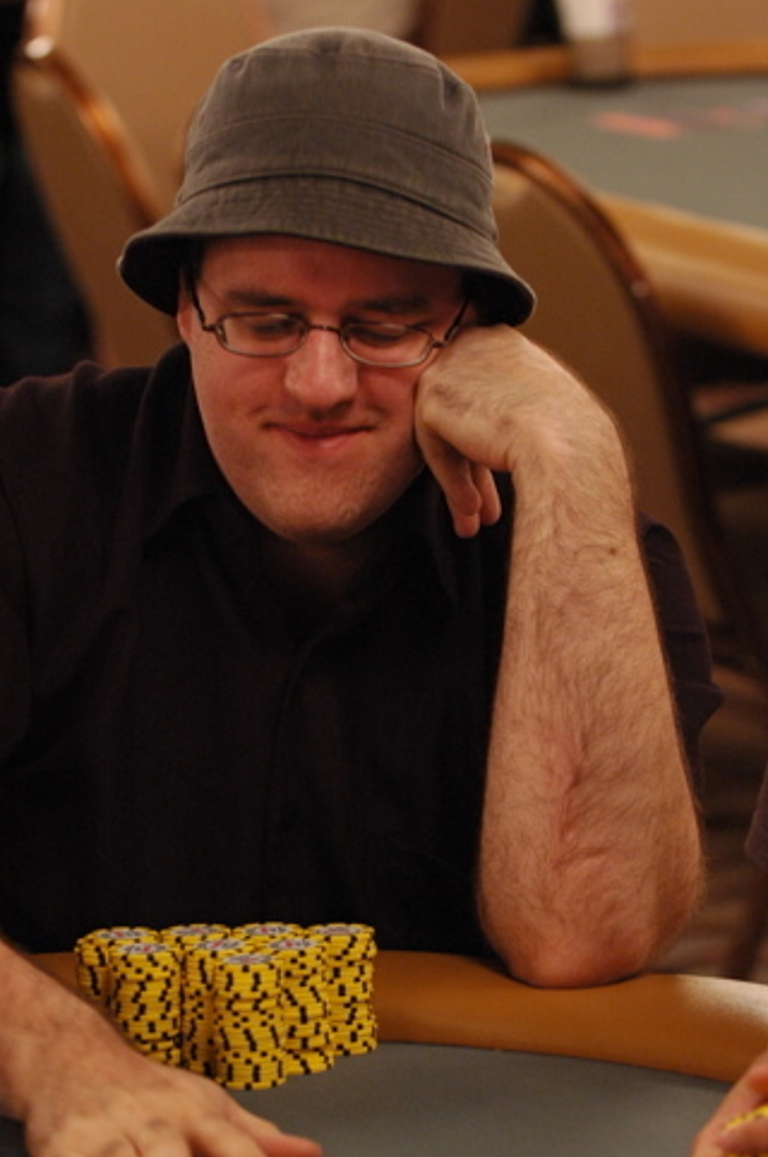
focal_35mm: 207
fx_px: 6634
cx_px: 247
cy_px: 817
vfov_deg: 10.0
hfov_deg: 6.6
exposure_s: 1/60
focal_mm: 95
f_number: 2.8
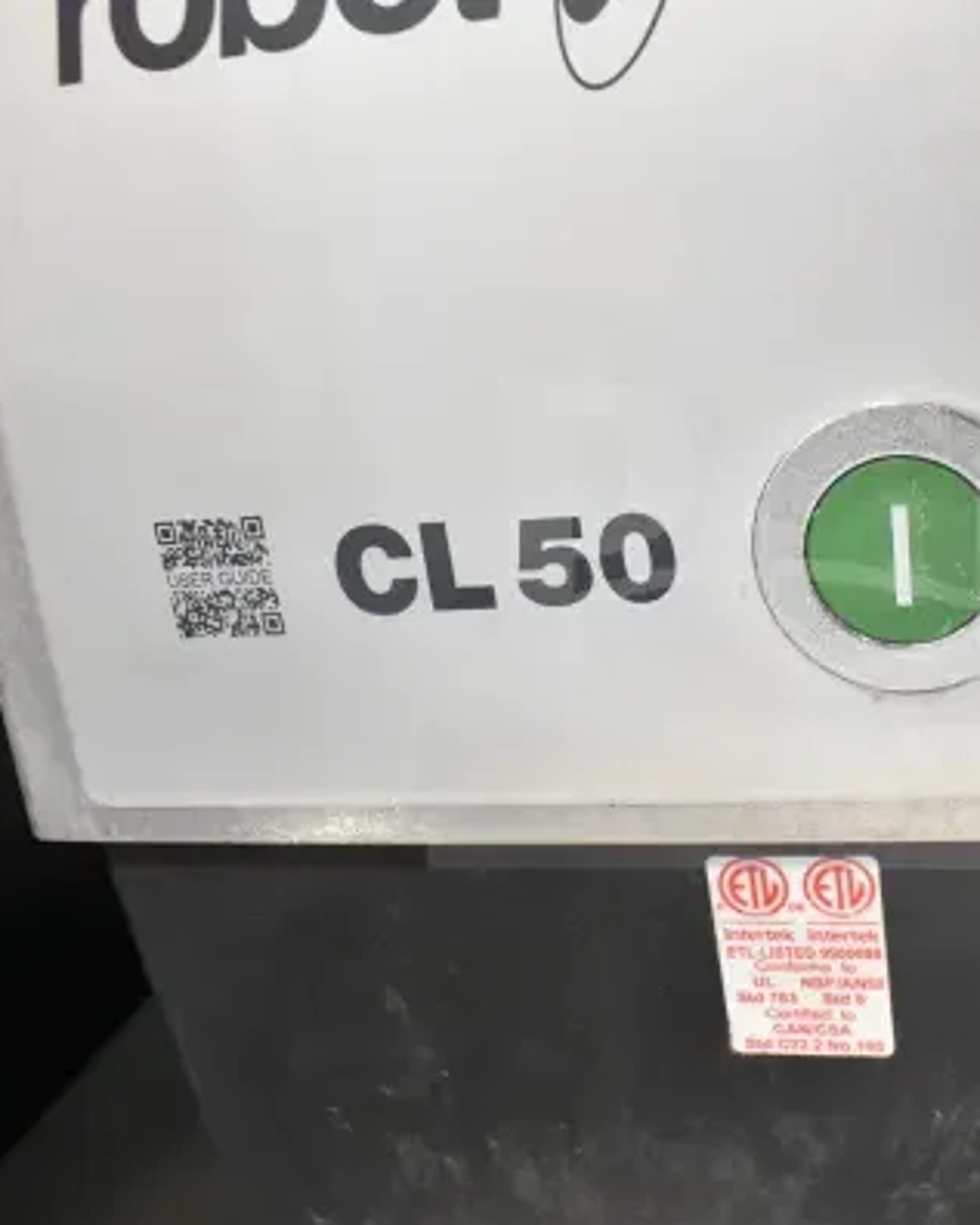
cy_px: 623
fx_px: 1413
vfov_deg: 46.8
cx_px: 773
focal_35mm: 39
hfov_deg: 37.0
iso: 6400
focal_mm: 18
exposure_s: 1/125
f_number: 5.6
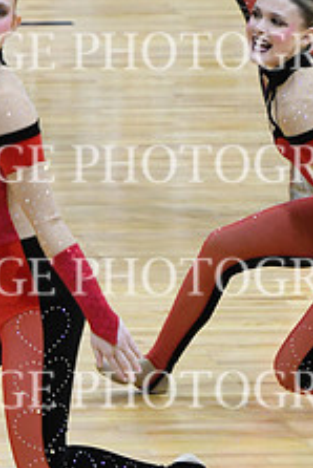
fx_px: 7109
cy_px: 220
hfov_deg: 2.5
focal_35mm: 546
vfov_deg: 3.8
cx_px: 58
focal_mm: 140
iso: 3200
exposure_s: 1/400
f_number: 2.8
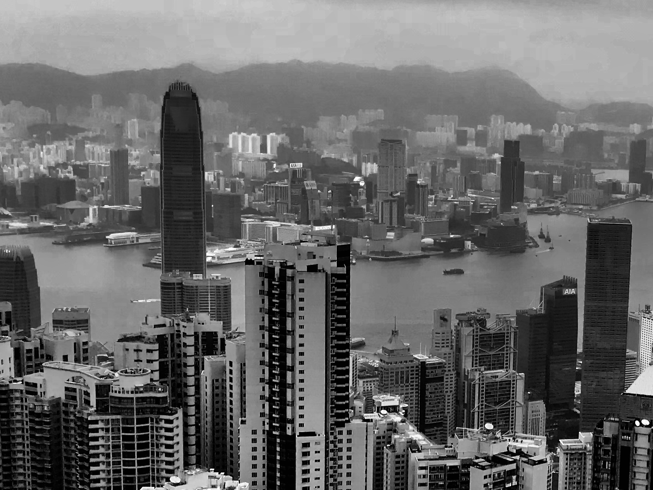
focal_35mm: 67
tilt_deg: -9.7
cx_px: 623
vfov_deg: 21.8
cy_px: 336
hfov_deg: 27.6
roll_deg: -2.2
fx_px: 1264
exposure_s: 1/1212
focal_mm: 3.99
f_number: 1.8
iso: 20
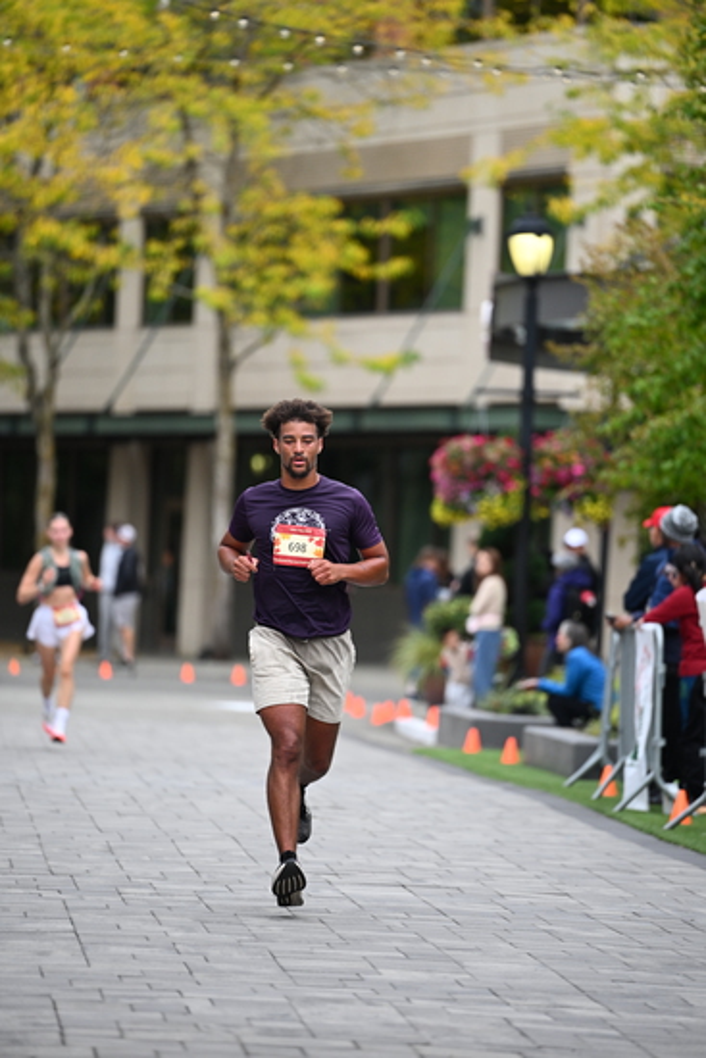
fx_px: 5879
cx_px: 353
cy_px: 529
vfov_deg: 10.3
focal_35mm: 200
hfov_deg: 6.9
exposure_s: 1/2000
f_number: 2.8
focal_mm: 200
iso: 640
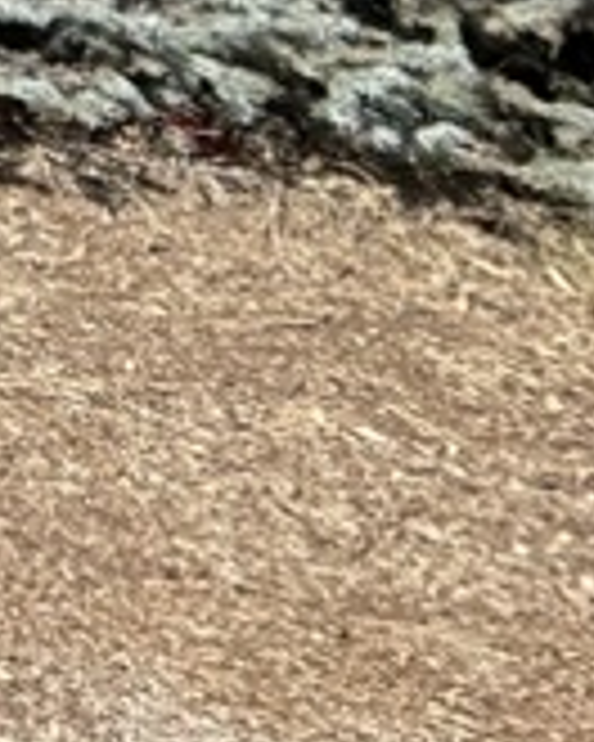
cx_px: -1620
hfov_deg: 8.9
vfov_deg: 16.8
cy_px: -746
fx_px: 1868
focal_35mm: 85
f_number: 2.2
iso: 50
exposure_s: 1/985
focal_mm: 2.22
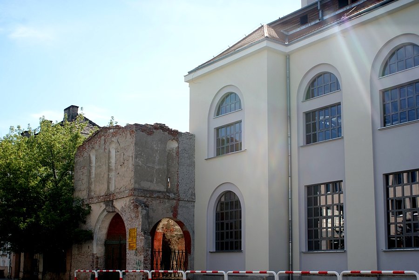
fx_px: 524
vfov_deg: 29.9
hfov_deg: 43.6
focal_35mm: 45
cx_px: 210
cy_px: 140
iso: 100
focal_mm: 30
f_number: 8
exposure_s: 1/160
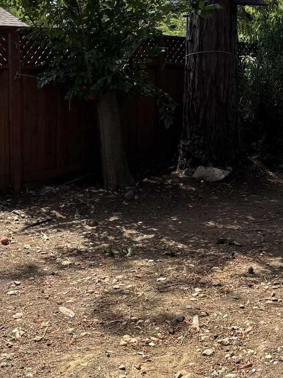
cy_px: 153
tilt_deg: -5.5
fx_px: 719
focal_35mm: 66
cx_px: 186
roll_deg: -0.8
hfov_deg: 22.2
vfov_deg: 29.3
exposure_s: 1/1152
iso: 50
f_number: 1.6
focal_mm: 5.96
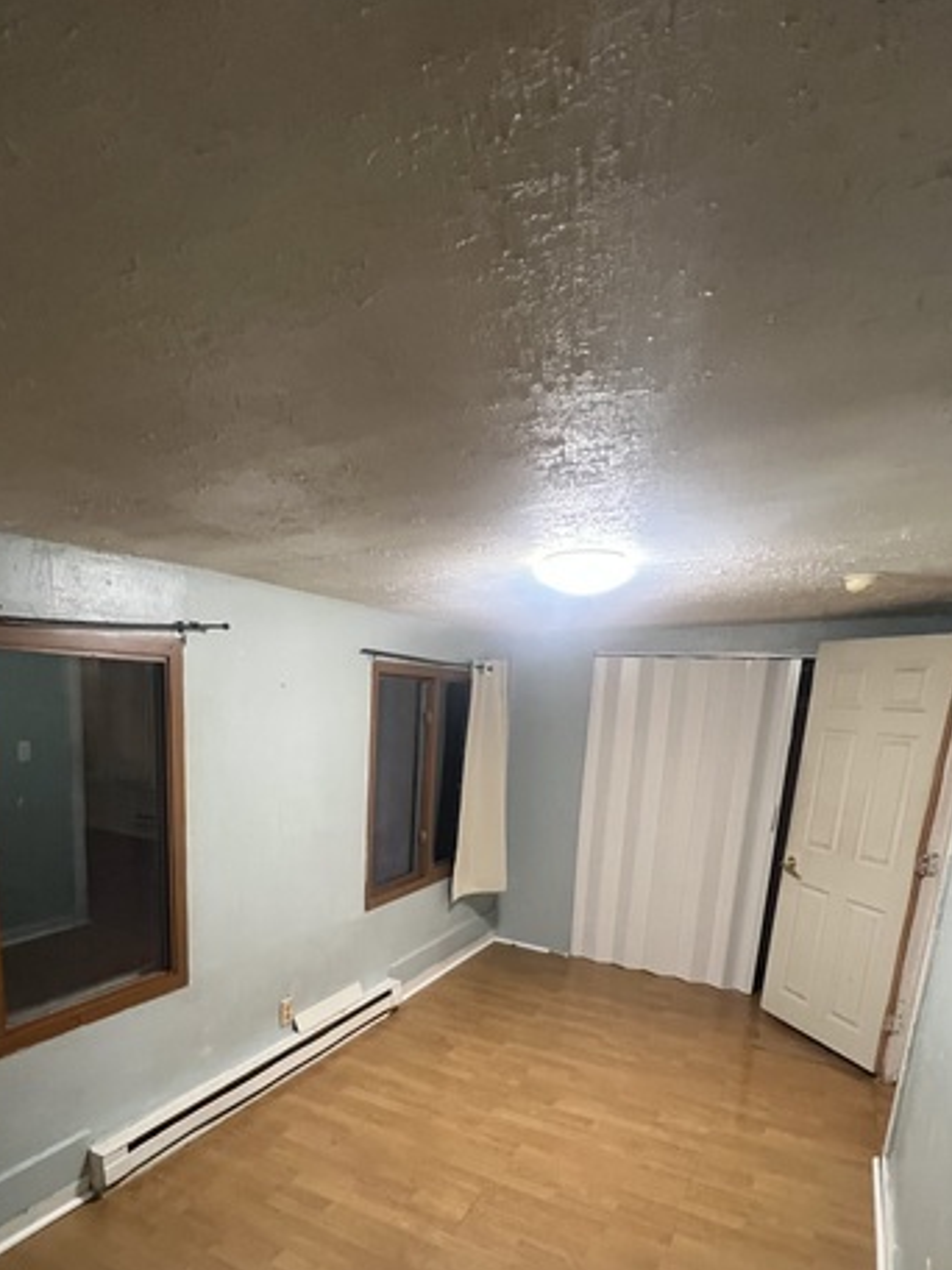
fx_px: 697
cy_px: 862
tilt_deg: -12.0
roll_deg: -2.7
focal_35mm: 19
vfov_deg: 81.4
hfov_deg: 68.6
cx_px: 437
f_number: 1.8
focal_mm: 1.57
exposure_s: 1/60
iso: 500
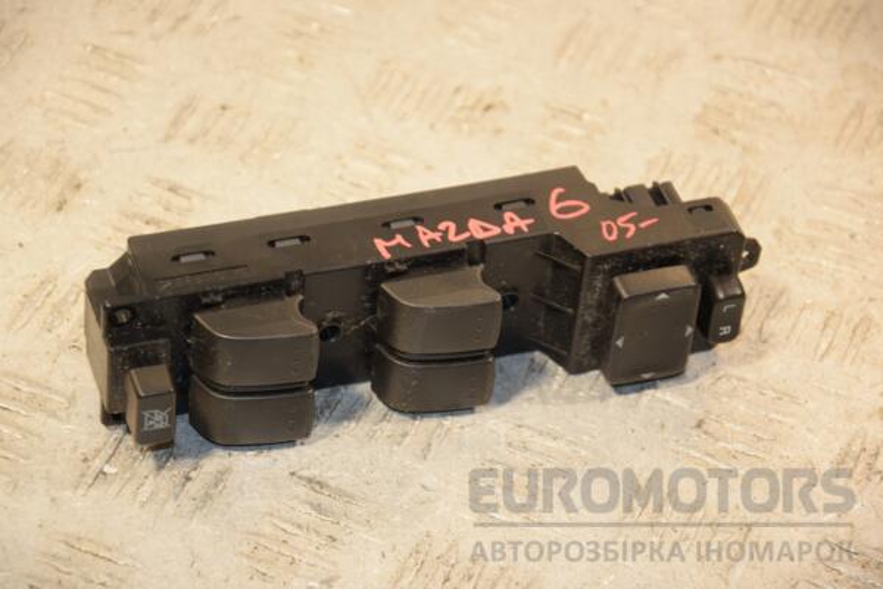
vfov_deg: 9.3
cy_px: 294
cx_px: 442
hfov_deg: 14.0
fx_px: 3605
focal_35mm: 147
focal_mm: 98
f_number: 5.6
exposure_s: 1/160
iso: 800
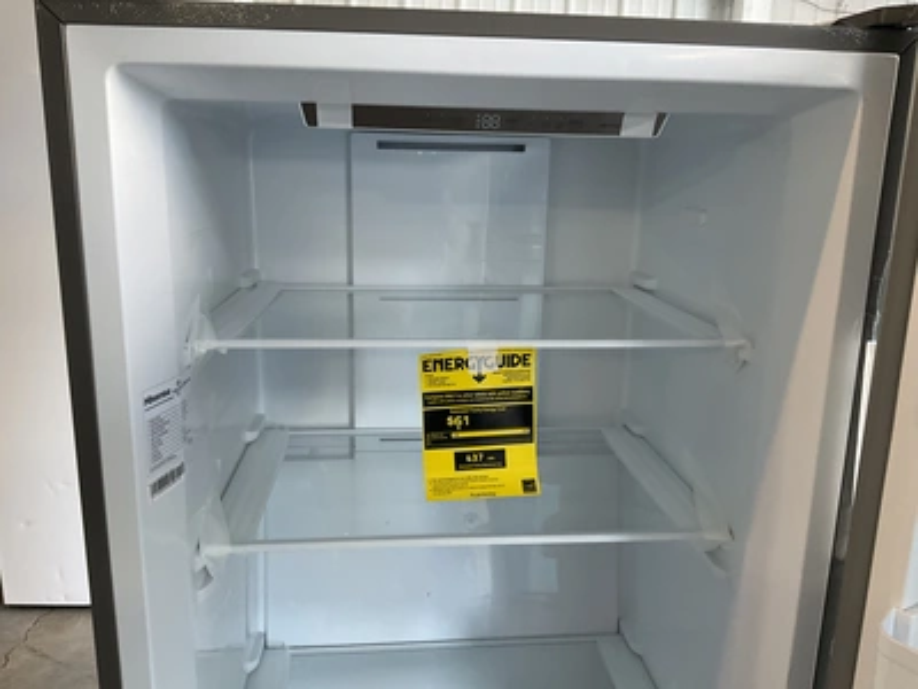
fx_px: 769
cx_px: 459
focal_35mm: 29
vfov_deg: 48.2
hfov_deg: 61.7
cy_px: 344
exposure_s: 1/60
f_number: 1.8
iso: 100
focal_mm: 3
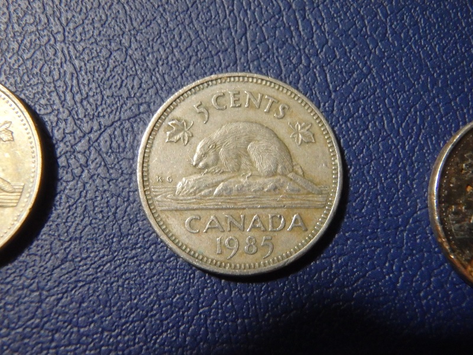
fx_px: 506
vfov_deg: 38.7
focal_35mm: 37
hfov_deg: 50.1
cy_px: 178
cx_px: 236
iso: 1600
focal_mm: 6.6
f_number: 4.7
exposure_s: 1/40
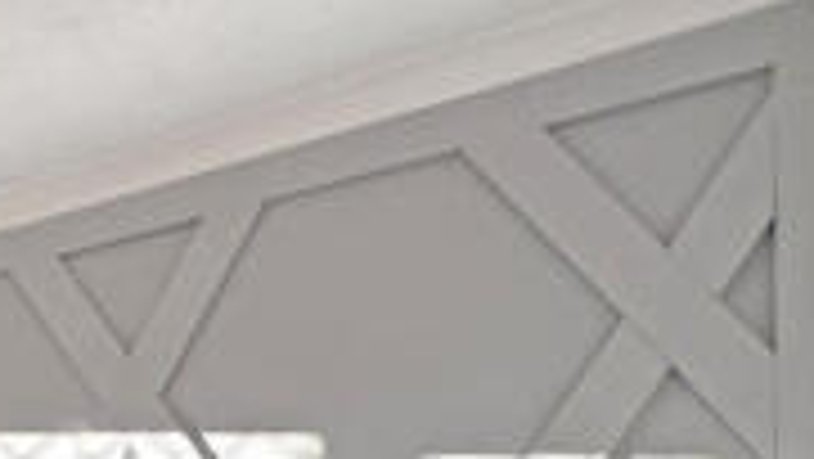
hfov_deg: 28.0
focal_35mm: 49
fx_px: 1058
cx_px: -407
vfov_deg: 21.3
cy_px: 655
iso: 40
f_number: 2.2
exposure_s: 1/106
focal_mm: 2.22
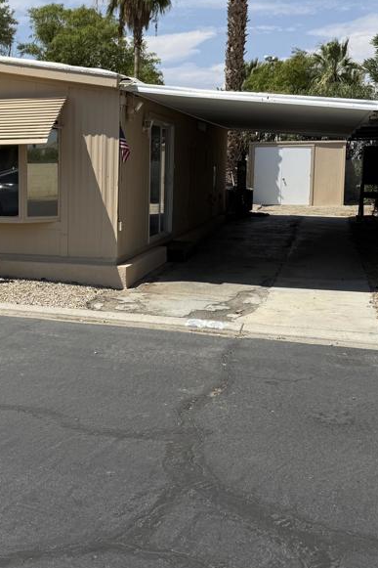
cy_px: 239
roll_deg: +0.1
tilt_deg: -5.4
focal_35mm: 44
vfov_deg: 44.4
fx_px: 693
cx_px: 40
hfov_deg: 29.3
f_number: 1.78
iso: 80
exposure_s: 1/6711
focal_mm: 6.76
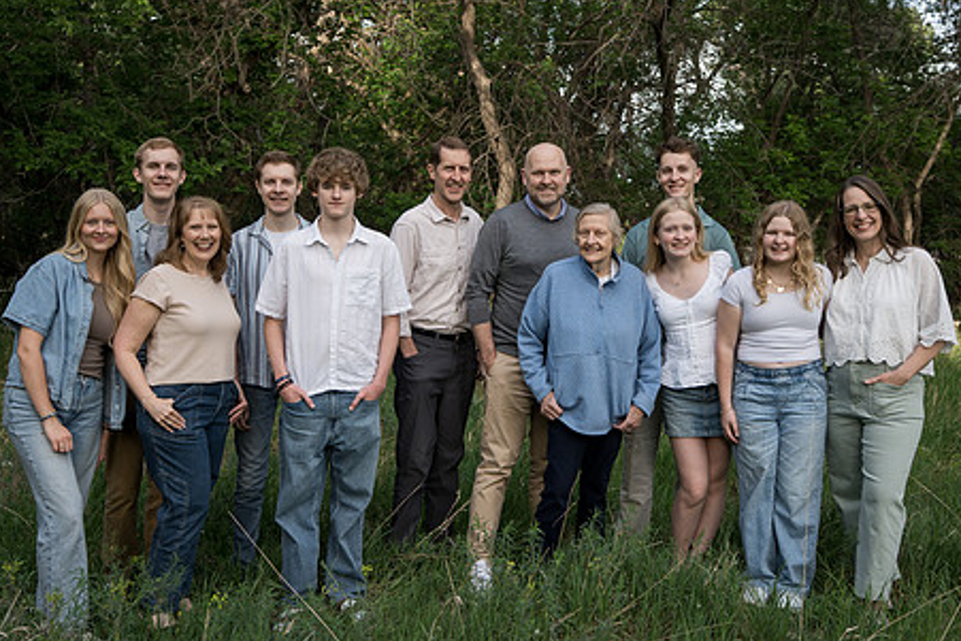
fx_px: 1202
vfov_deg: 29.9
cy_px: 318
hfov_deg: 43.6
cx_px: 452
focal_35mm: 45
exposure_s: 1/160
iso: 200
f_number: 5
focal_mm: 35
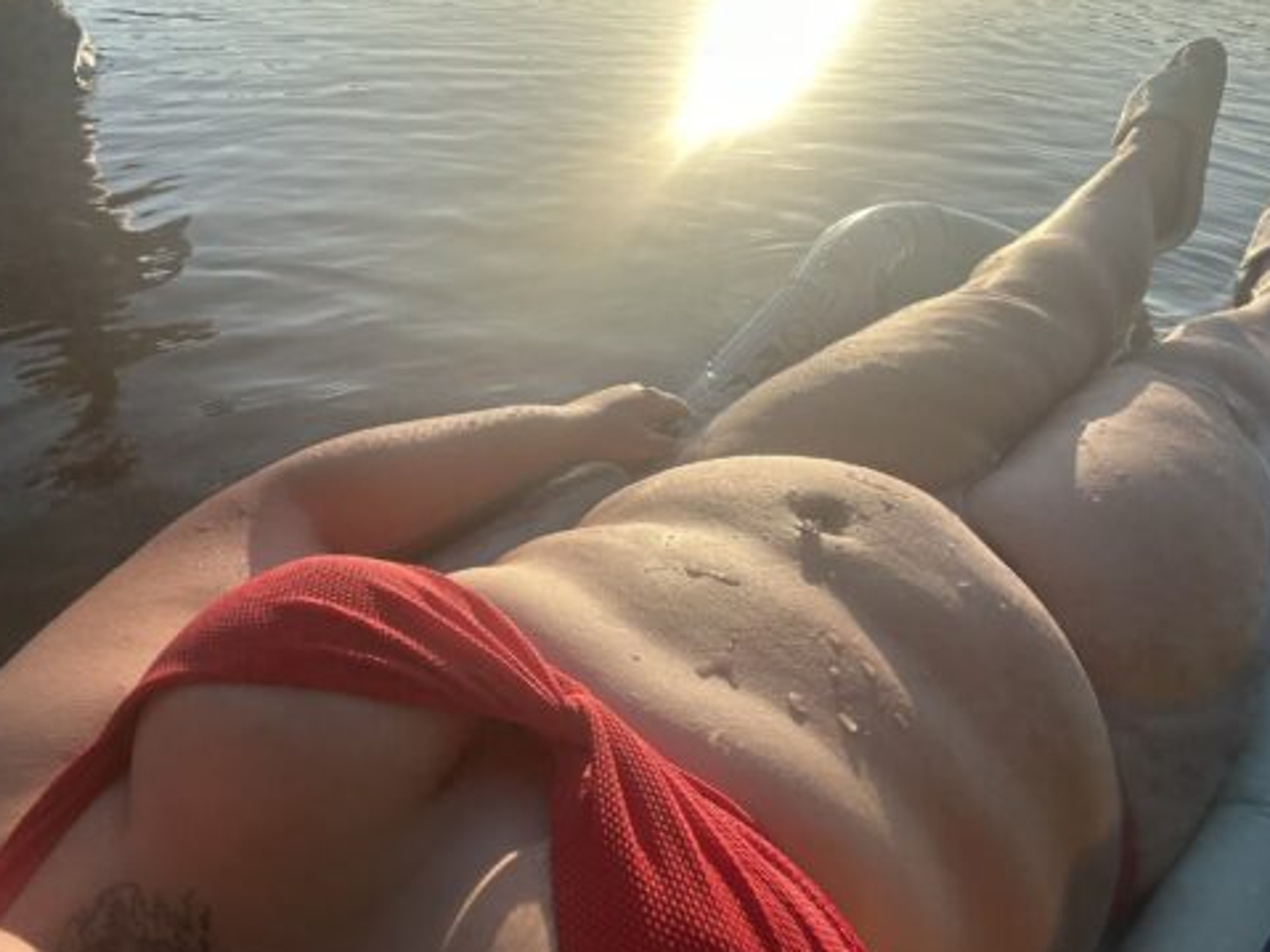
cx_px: 628
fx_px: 880
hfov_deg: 71.6
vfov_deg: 56.8
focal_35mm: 24
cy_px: 489
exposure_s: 1/1172
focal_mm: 2.69
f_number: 1.9
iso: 25
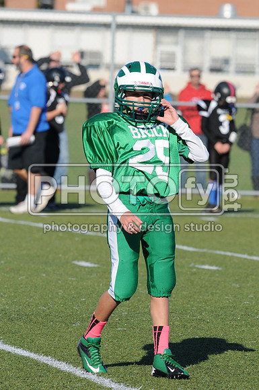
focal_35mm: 450
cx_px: 130
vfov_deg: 4.6
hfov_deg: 3.0
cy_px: 195
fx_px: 4870
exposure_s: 1/500
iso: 200
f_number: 9
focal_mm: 300
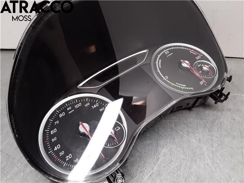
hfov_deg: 63.4
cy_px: 92
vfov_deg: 49.7
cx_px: 122
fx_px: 197
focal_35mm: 28
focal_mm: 2.91
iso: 100
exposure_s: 1/100
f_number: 1.9
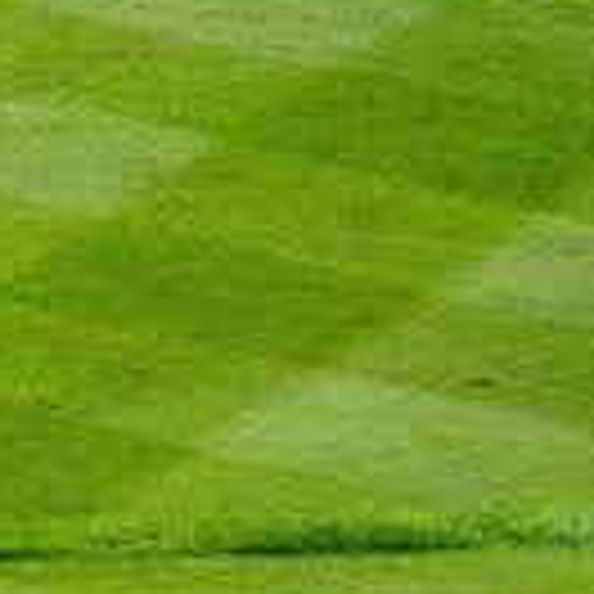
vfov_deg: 1.6
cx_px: -590
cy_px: -236
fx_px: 21705
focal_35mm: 1118
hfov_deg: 1.6
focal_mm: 300
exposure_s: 1/640
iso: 1000
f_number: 4.5
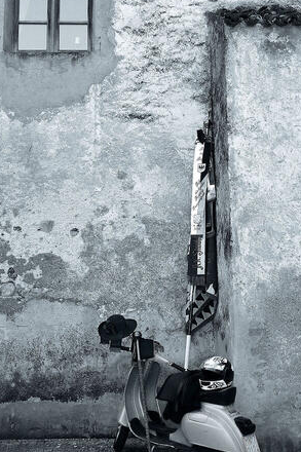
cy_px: 211
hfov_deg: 29.8
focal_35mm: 45
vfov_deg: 43.6
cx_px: 174
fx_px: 565
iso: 320
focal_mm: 22
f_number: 6.3
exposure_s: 1/250
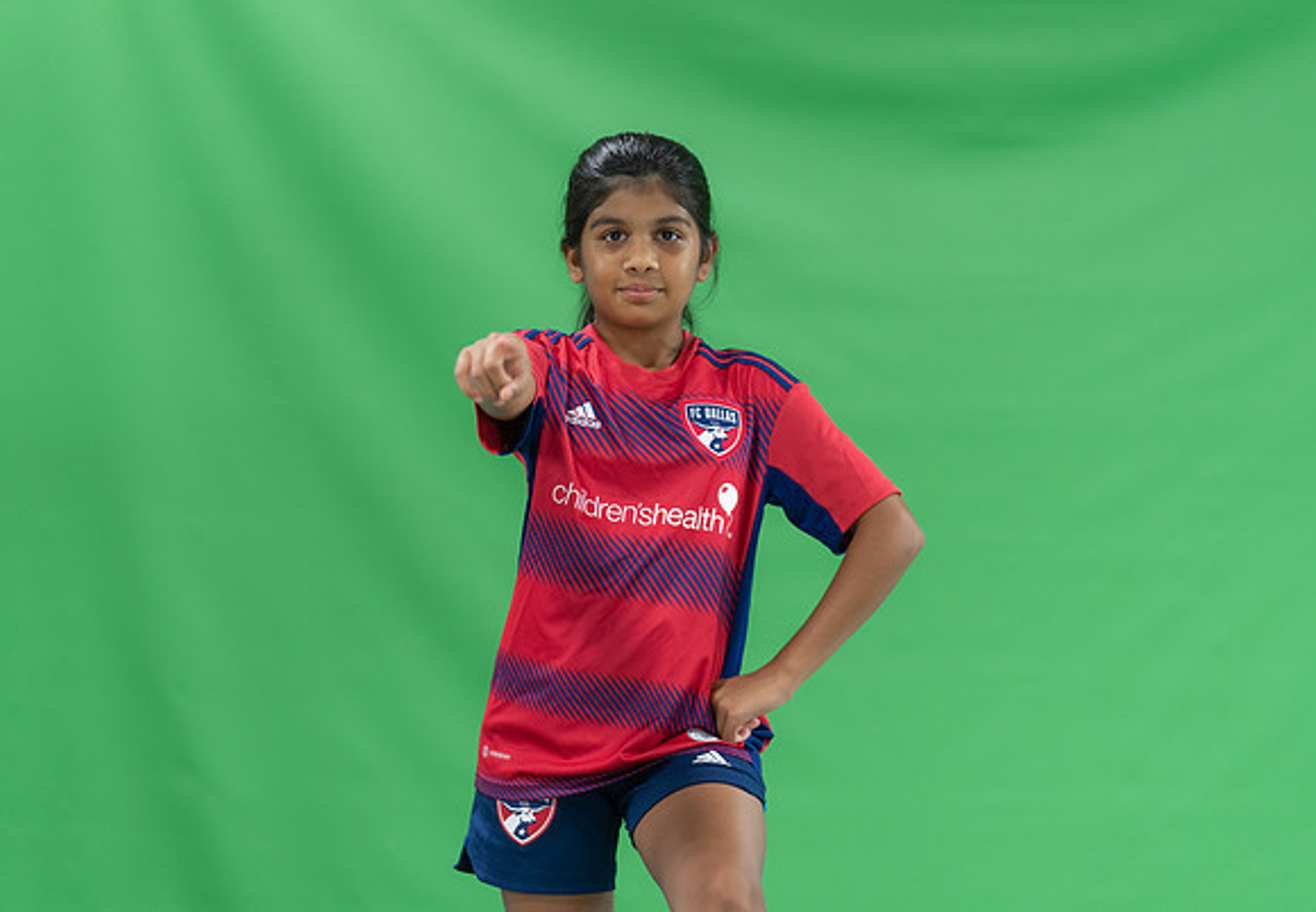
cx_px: 689
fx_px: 4995
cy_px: 456
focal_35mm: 135
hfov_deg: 15.0
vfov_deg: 10.4
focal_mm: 130
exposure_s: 1/250
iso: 1000
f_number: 2.8
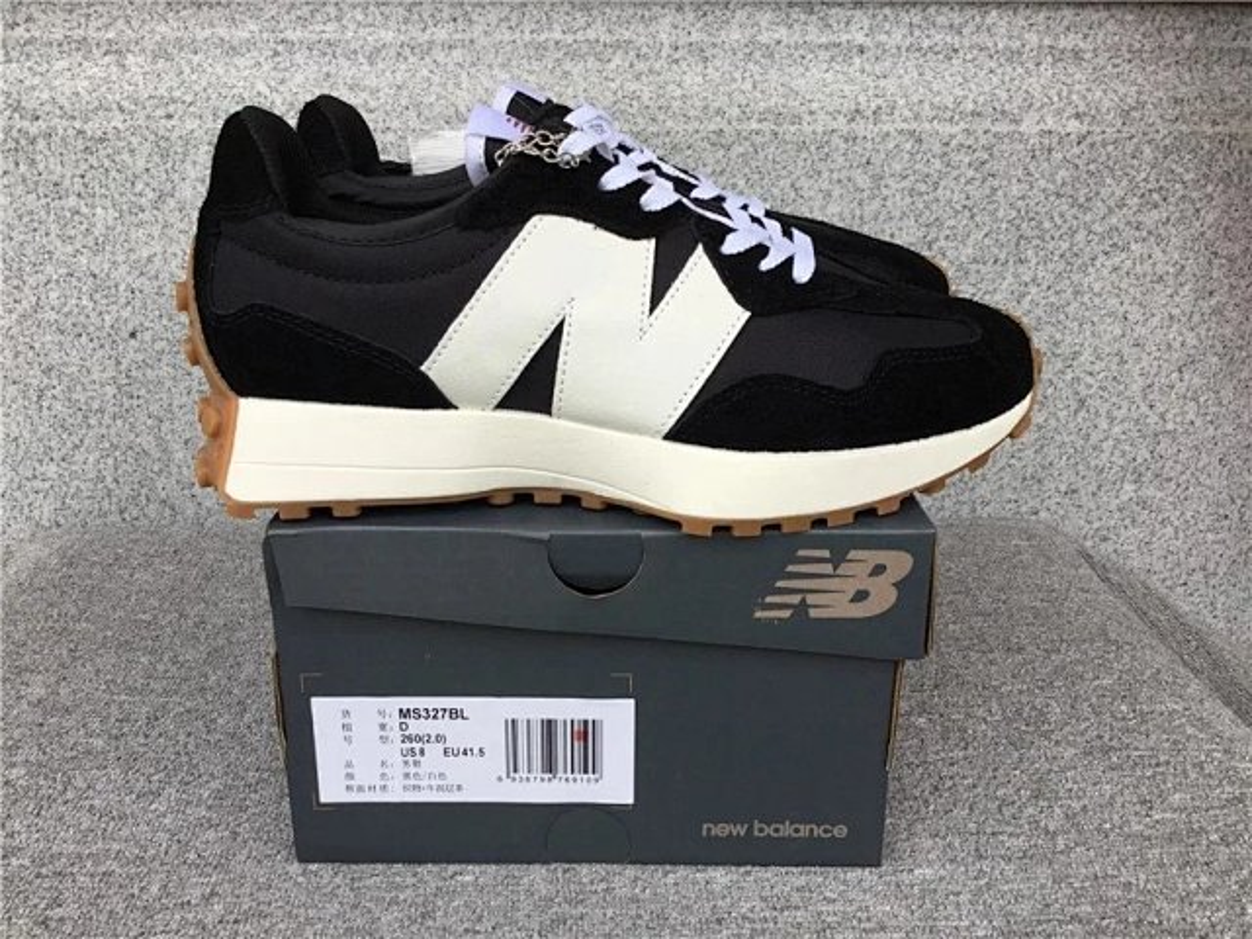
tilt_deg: -19.4
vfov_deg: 45.4
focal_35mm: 31
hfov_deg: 58.4
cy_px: 470
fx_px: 1121
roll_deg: +0.1
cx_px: 626
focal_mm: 3.3
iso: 25
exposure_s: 1/144
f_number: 2.4
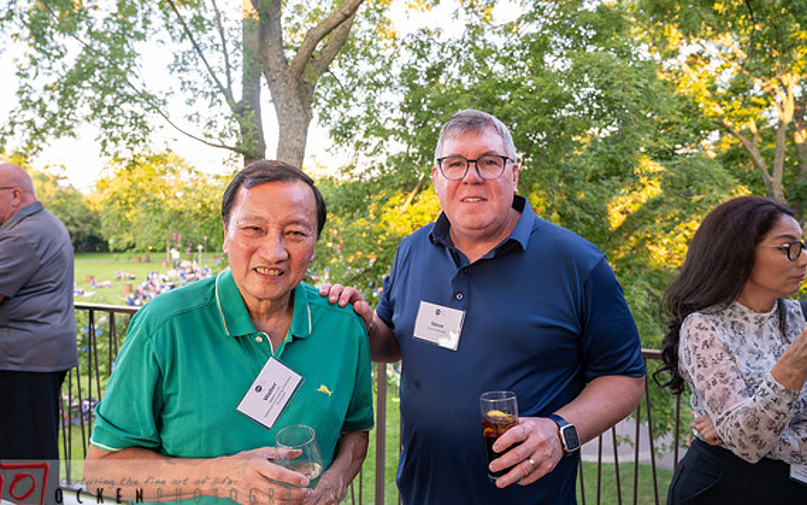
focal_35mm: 27
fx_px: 594
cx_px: 399
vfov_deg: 46.0
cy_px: 241
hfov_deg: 68.4
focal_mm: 26
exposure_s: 1/50
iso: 400
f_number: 5
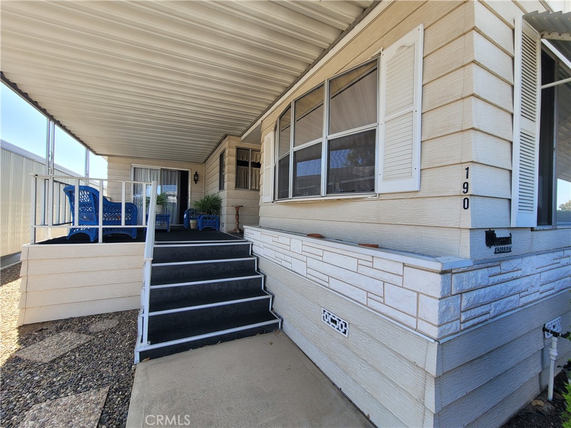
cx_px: 286
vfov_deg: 89.9
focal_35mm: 13
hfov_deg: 106.2
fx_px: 214
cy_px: 214
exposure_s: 1/310
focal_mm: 2.2
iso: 50
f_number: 2.2
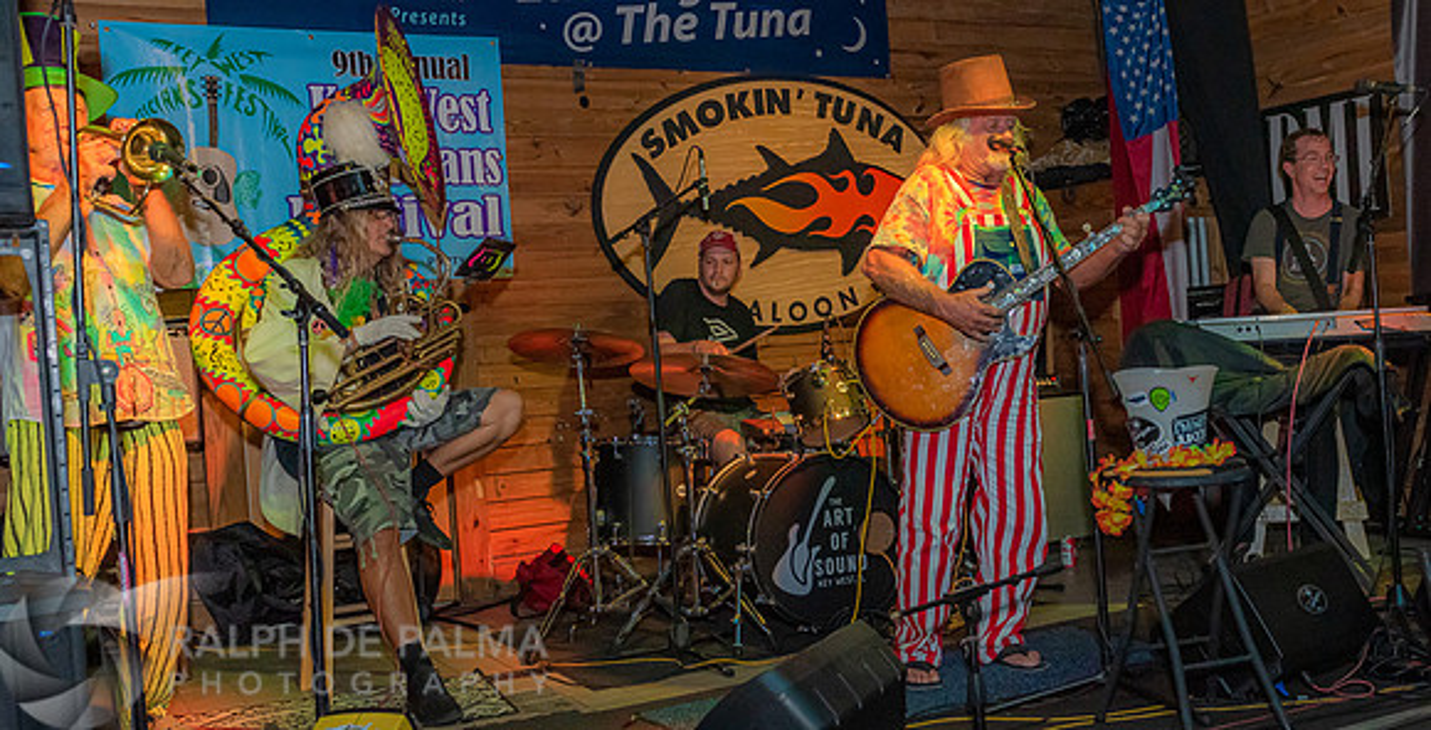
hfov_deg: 51.6
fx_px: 1474
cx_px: 833
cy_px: 373
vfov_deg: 27.8
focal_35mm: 40
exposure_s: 1/160
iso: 2000
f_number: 5.6
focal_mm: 27
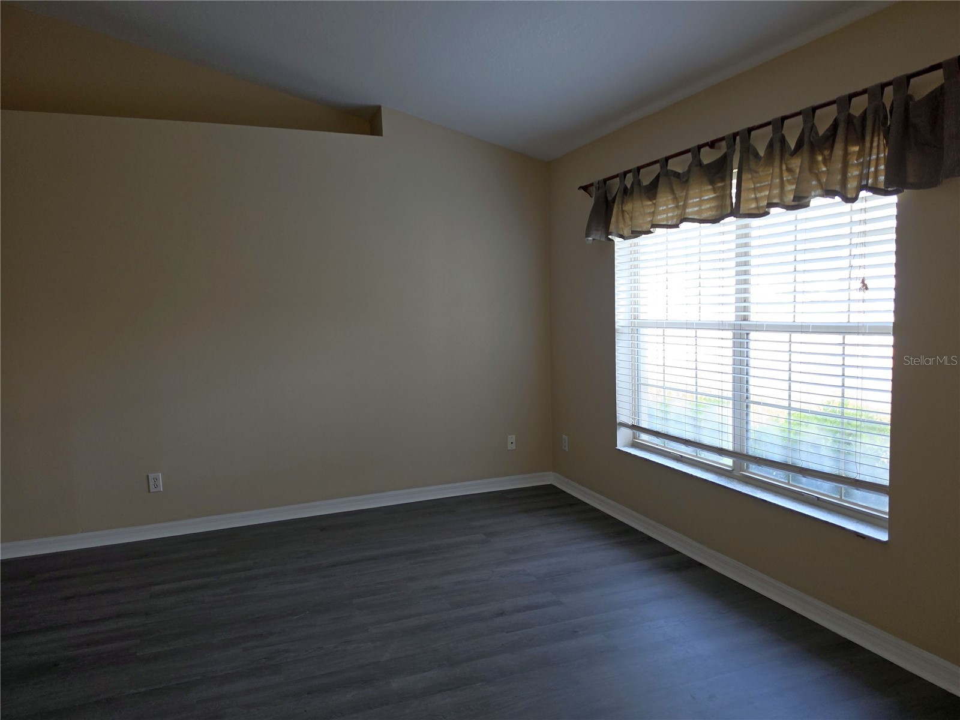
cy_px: 360
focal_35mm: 23
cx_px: 480
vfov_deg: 58.9
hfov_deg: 73.9
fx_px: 638
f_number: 1.4
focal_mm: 6.5
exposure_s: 1/60
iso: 80
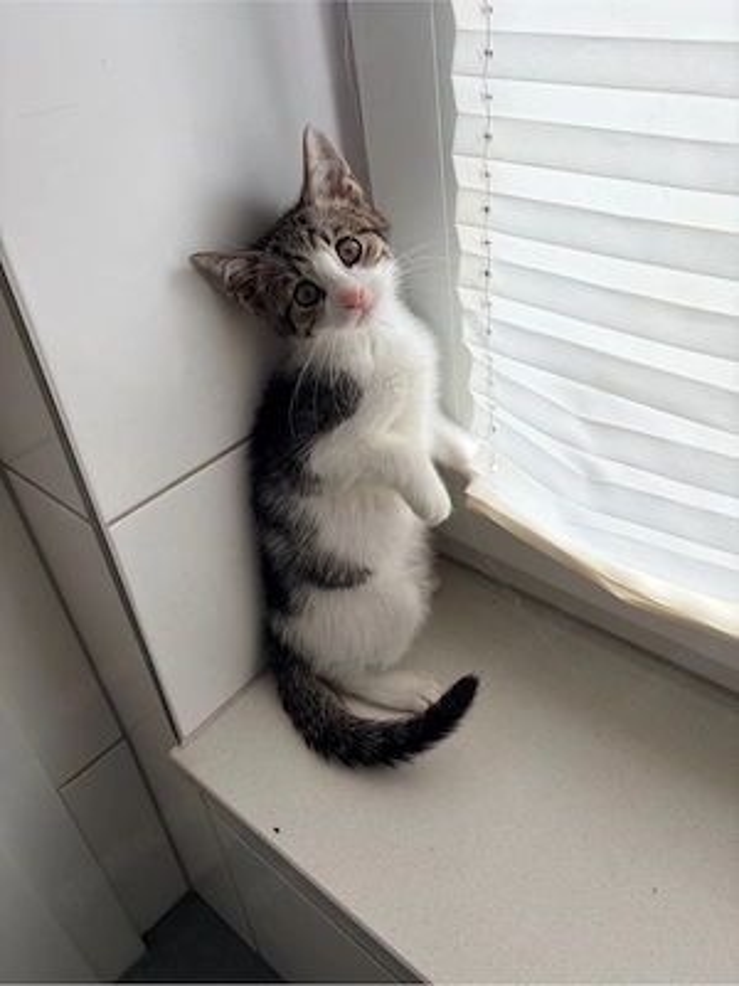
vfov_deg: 67.3
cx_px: 370
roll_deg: +7.6
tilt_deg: -35.4
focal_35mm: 26
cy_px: 493
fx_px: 740
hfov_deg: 53.1
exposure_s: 1/519
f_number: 1.6
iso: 50
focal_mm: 5.96
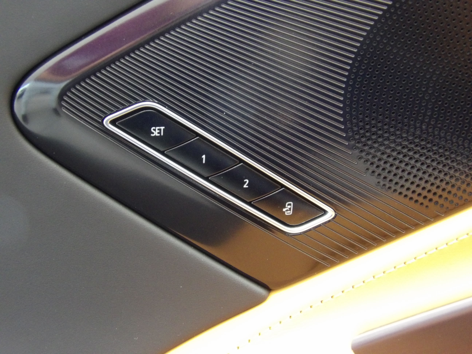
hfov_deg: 23.0
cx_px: 236
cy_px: 177
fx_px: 1159
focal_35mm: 85
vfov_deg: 17.4
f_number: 4.1
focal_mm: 15.3
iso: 800
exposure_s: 1/24
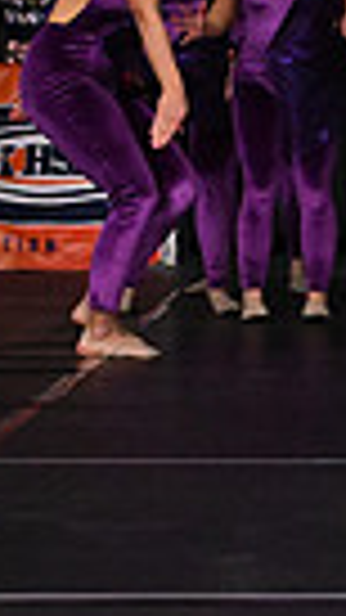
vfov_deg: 6.2
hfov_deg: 3.4
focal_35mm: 345
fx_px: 5631
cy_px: -31
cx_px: 1092
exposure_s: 1/1000
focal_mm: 52
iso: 8000
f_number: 4
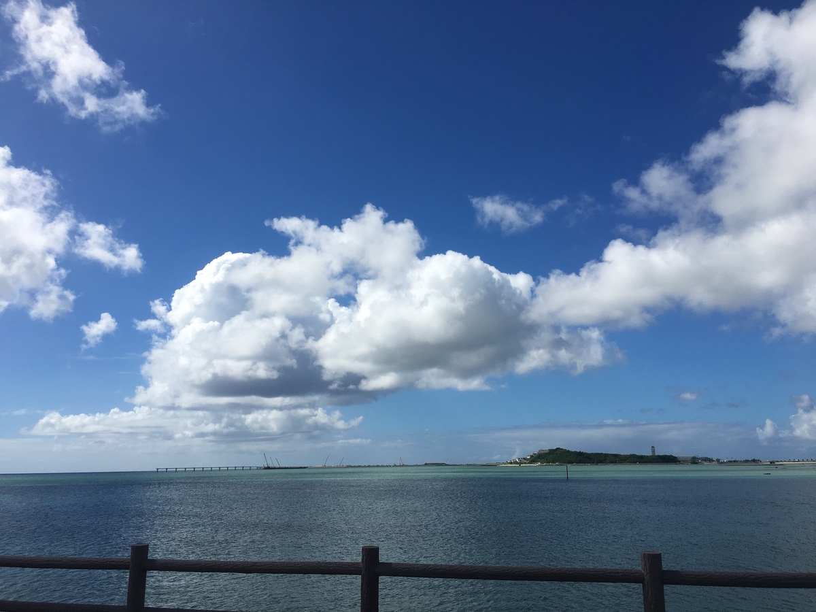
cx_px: 408
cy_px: 306
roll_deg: +0.9
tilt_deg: +13.7
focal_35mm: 29
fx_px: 684
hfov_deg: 61.7
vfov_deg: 48.2
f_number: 2.2
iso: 25
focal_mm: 4.15
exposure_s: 1/4049
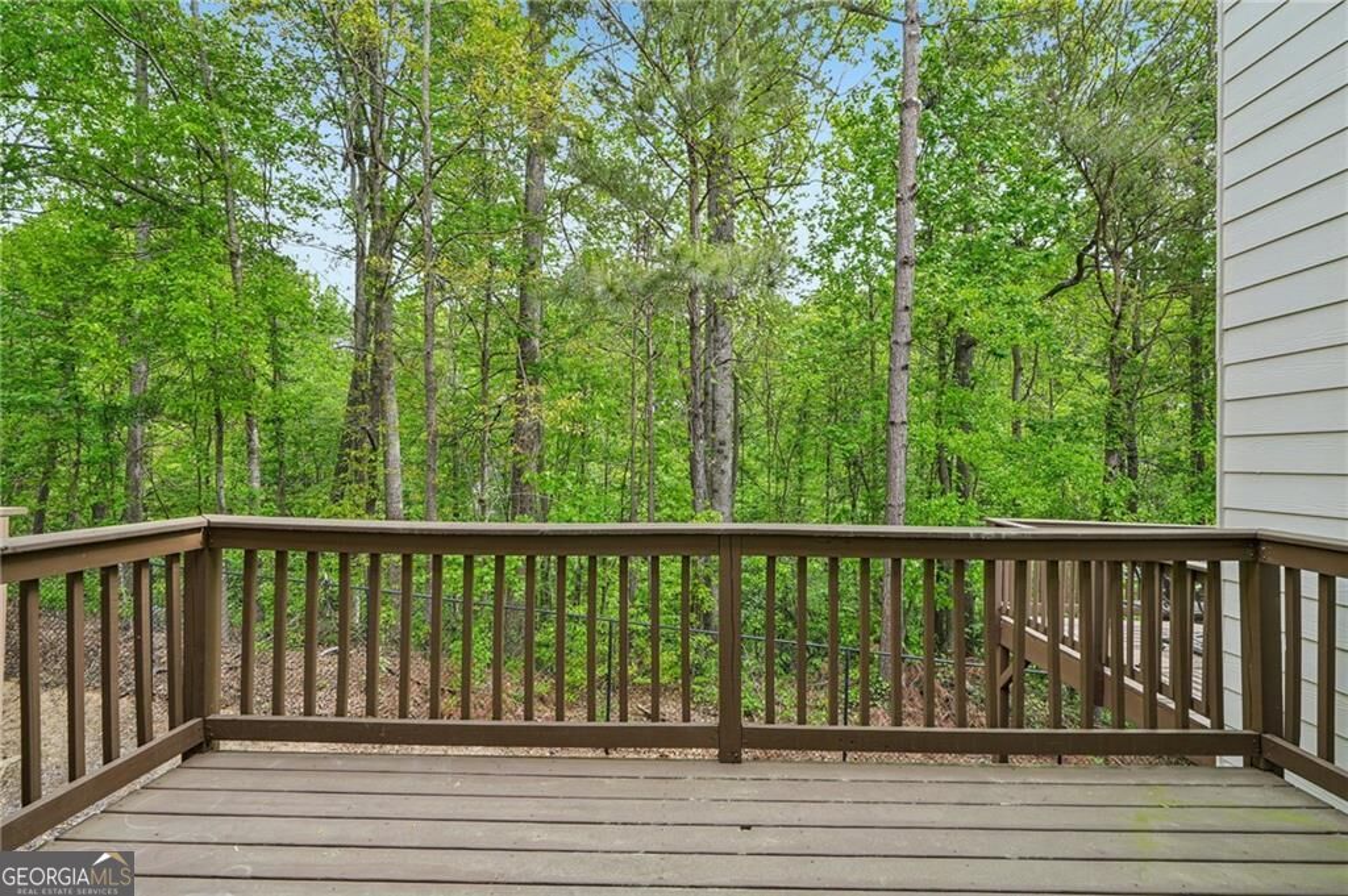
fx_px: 561
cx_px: 674
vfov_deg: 77.2
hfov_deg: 100.4
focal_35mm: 15
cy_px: 448
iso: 160
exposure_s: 1/30
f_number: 8
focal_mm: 15
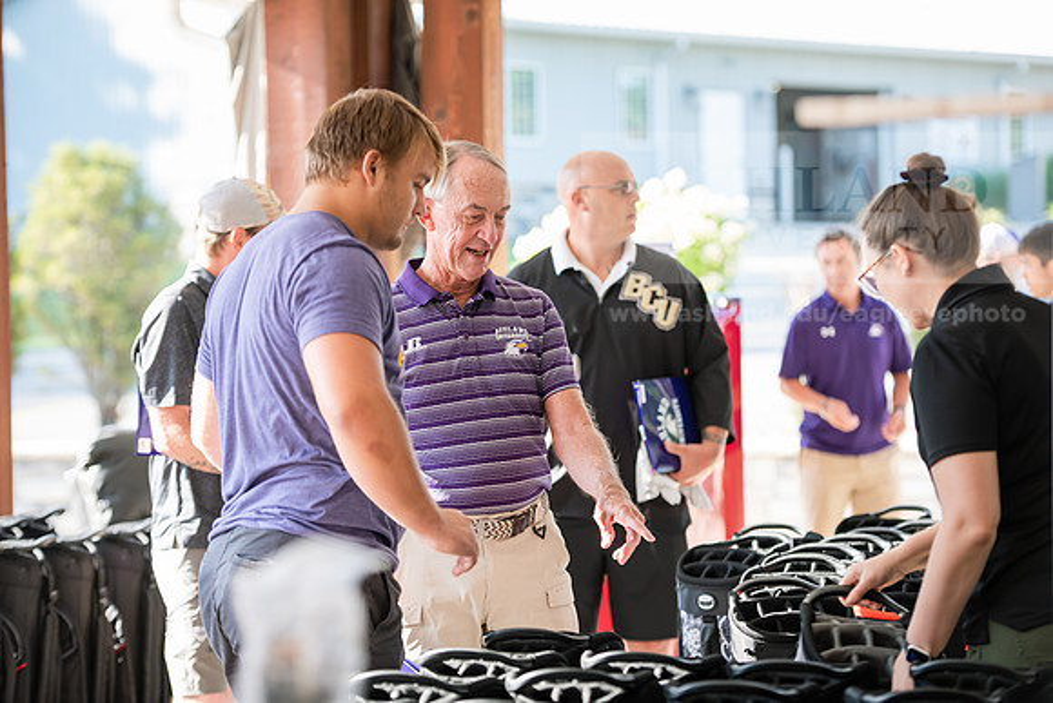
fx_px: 2984
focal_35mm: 102
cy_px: 352
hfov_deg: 20.0
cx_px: 526
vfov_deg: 13.4
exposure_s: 1/320
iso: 400
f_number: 3.2
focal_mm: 102
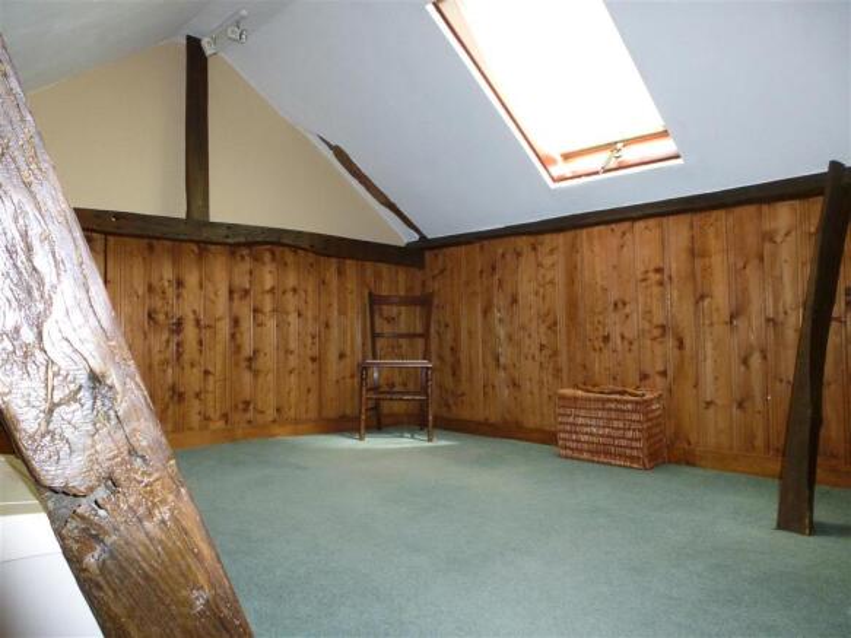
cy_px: 319
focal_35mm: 24
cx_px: 426
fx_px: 590
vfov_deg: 56.8
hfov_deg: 71.6
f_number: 4
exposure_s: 1/60
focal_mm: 4.3
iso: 640
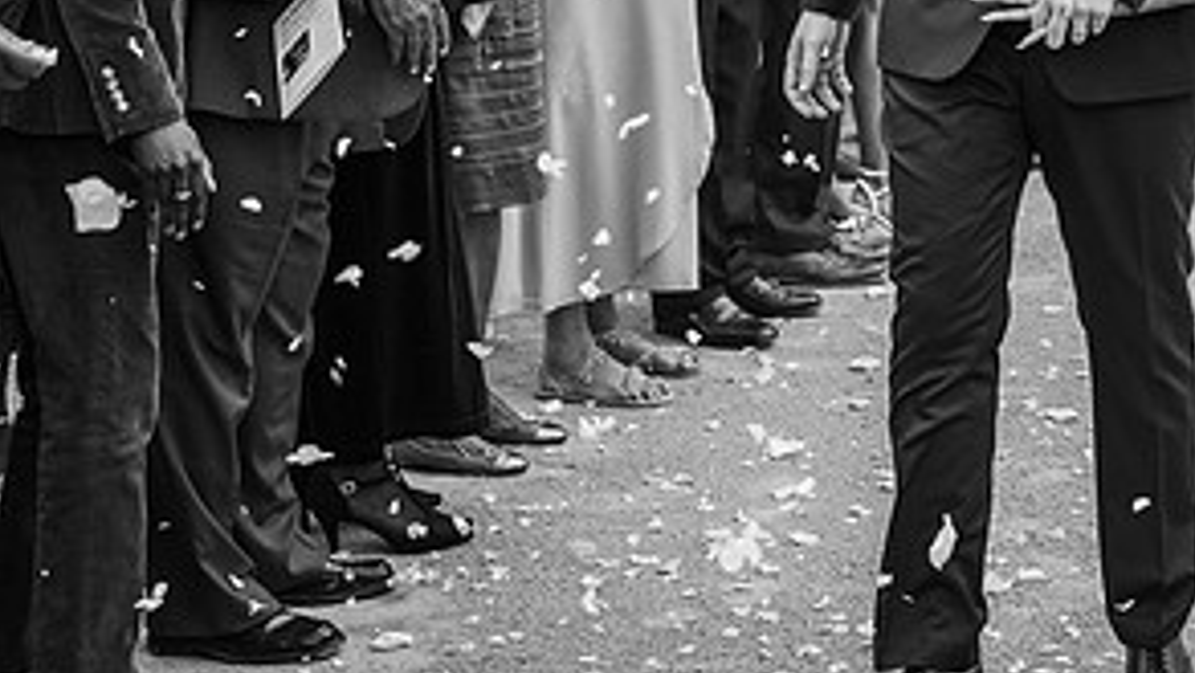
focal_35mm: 110
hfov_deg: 18.9
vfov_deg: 10.9
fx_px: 3486
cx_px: 1179
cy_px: -57
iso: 280
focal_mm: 53
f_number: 5
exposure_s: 1/1000
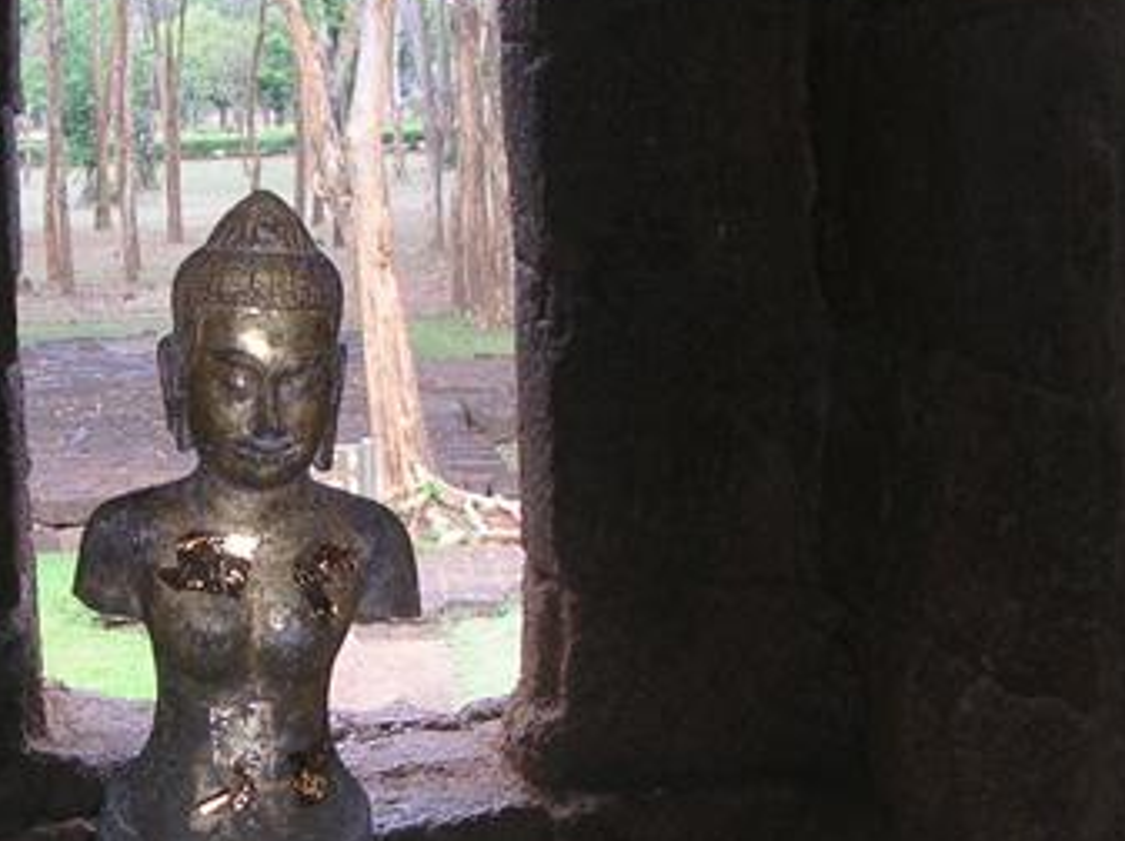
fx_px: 3084
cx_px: 207
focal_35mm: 95
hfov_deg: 20.4
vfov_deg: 15.5
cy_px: 576
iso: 50
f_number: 3
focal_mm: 6.6
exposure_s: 1/60.1
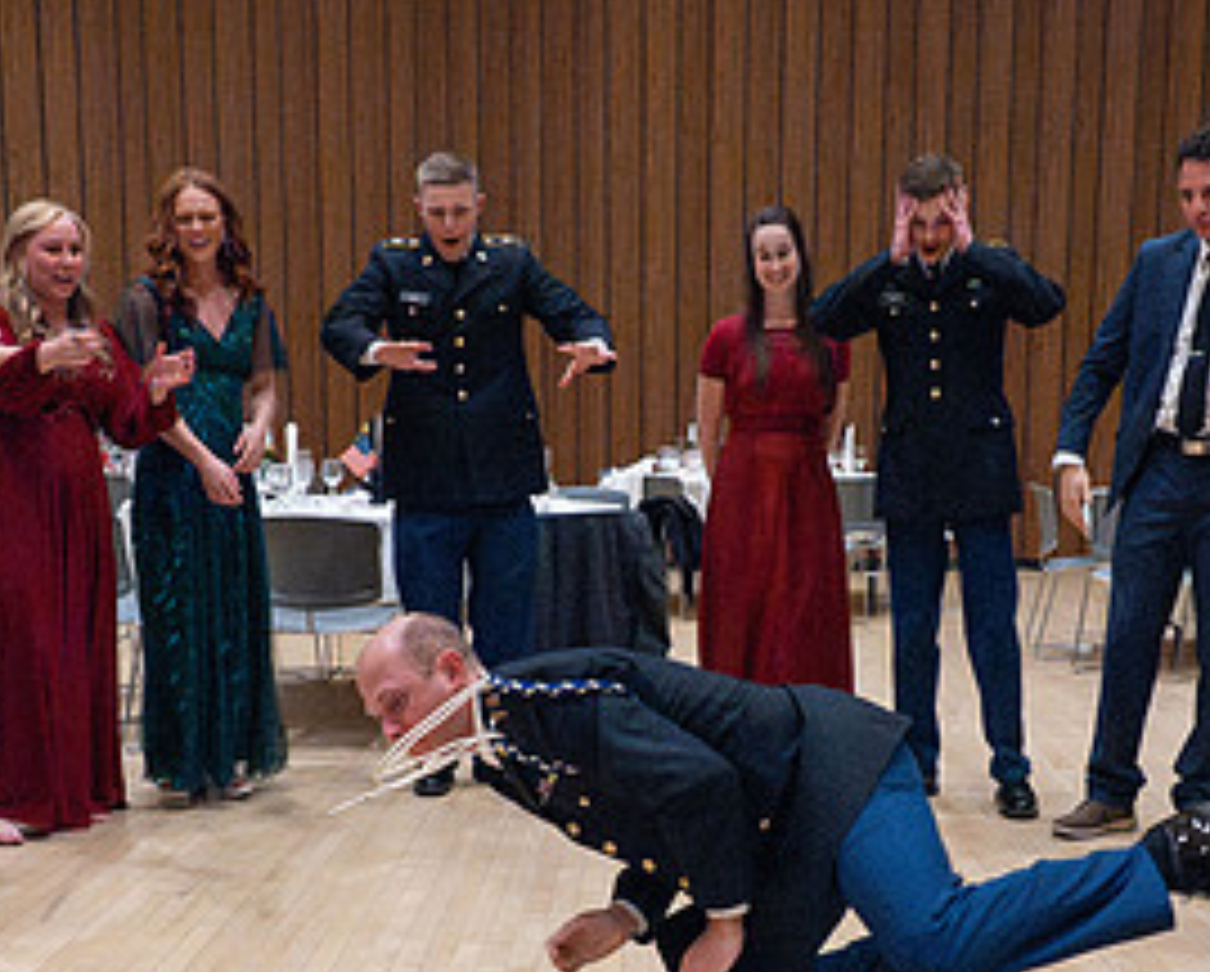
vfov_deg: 28.1
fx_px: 1901
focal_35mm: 53
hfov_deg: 35.3
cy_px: 765
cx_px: 633
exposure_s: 1/400
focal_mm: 25
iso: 20000
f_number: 3.5
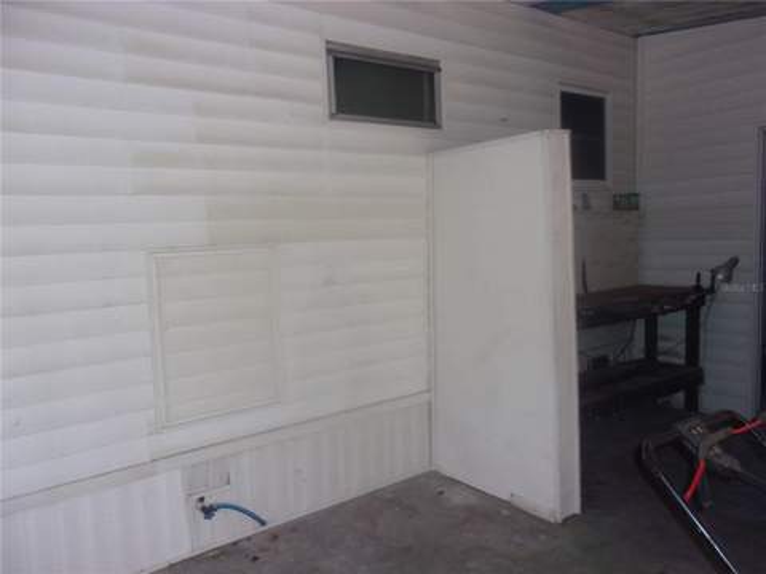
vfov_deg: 51.4
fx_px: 597
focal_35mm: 27
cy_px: 287
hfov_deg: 65.3
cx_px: 383
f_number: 3
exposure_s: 1/34
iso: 200
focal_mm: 4.9
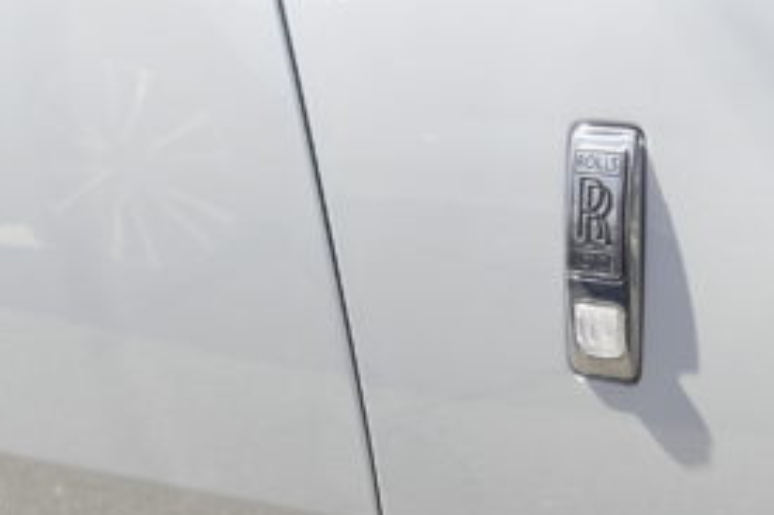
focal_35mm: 134
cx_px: 349
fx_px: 2879
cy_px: 660
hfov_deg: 15.3
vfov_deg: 10.0
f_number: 5.6
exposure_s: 1/80
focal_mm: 36
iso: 100
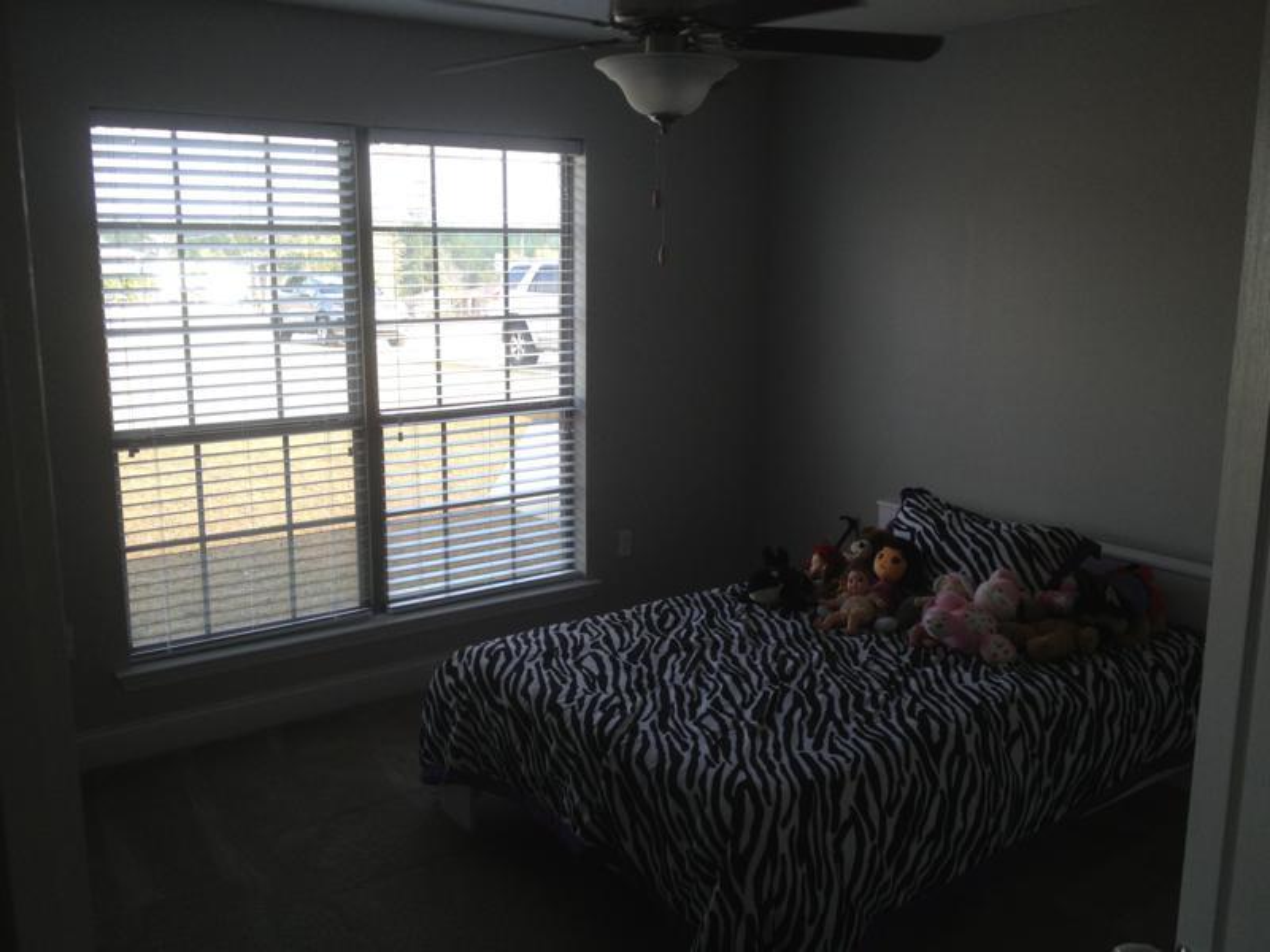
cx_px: 635
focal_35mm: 35
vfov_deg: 40.7
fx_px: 1284
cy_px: 476
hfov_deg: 52.6
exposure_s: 1/120
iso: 50
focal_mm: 4.28
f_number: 2.4
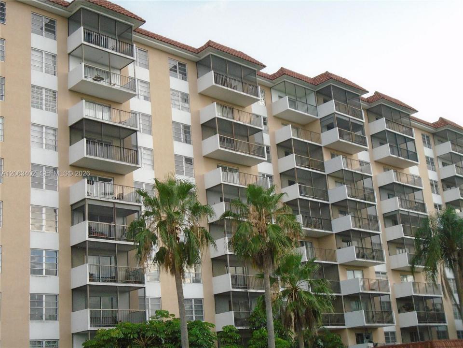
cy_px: 174
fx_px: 655
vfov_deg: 29.7
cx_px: 232
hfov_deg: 38.9
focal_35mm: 49
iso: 100
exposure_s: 1/80
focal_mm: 8.7
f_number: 4.5
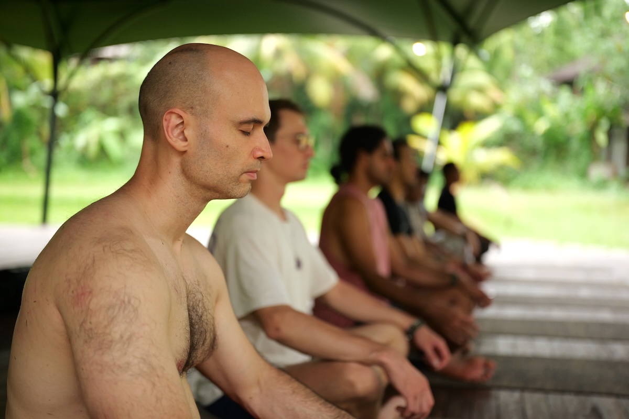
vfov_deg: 29.9
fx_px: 786
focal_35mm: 45
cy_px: 210
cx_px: 314
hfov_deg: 43.6
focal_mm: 45
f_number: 1.8
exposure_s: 1/320
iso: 2000
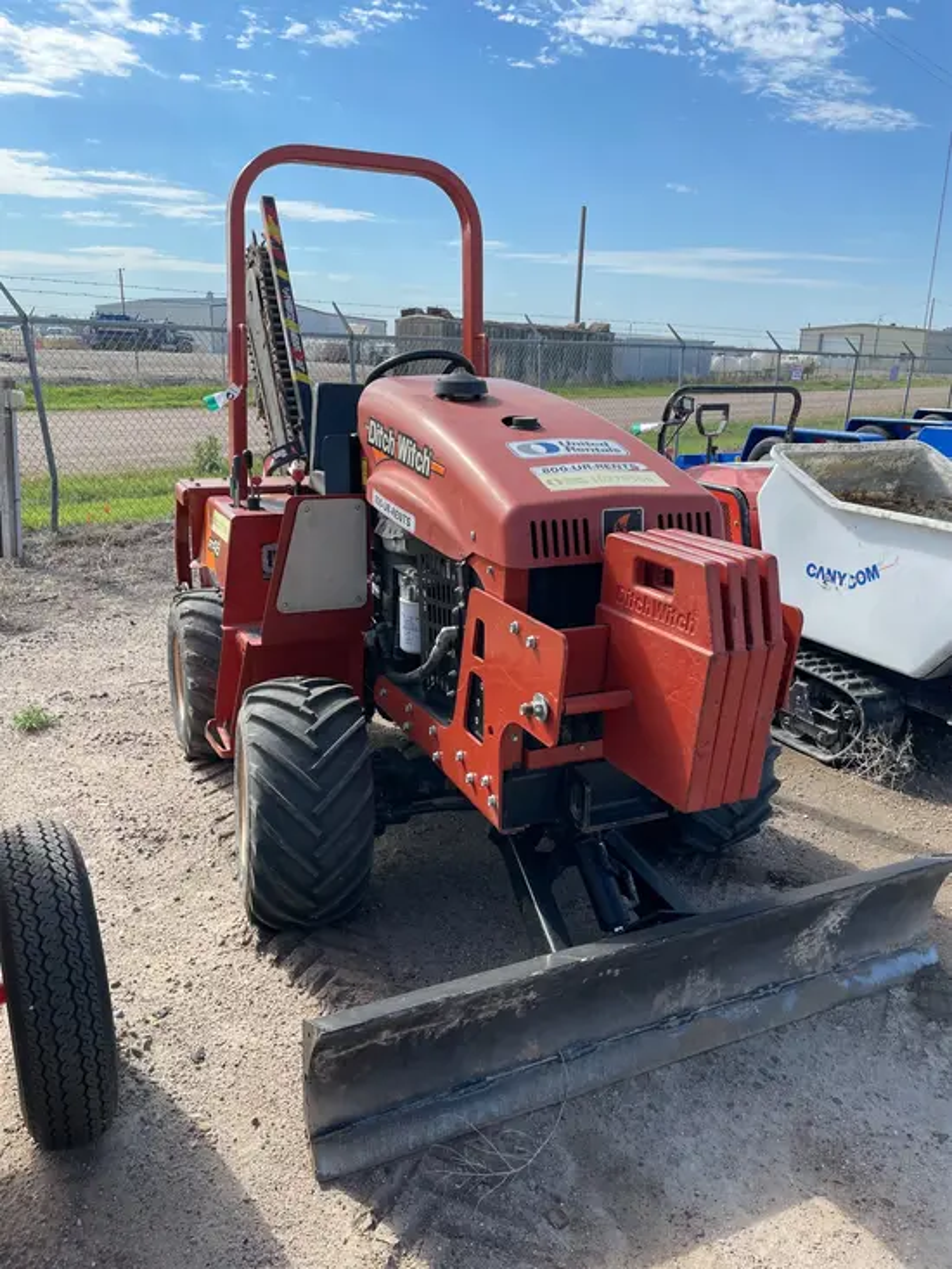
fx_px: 953
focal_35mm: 26
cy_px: 634
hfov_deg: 53.1
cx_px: 476
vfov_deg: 67.3
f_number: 1.6
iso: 32
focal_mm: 4.2
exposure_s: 1/2132
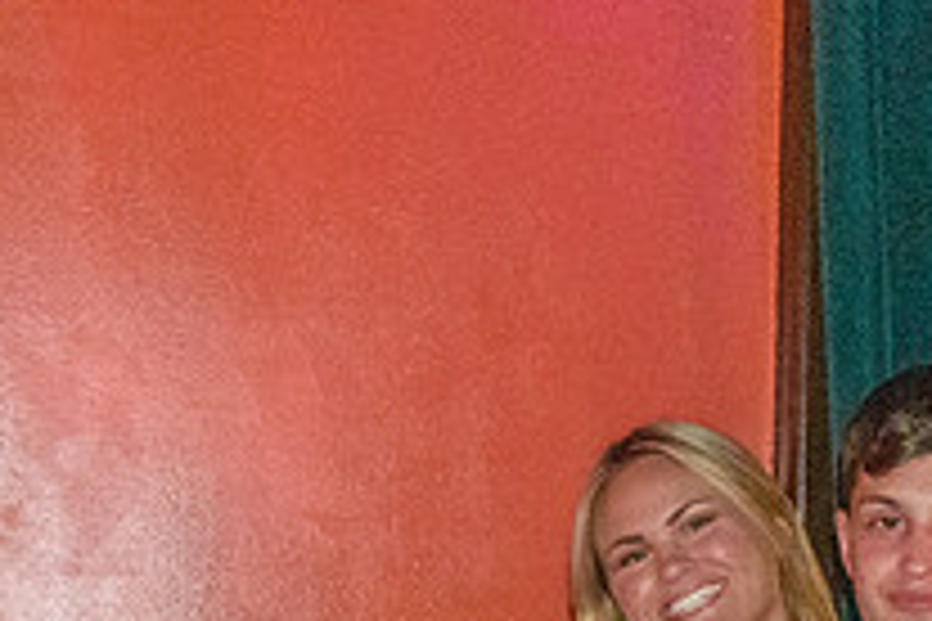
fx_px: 2304
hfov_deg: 22.7
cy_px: 839
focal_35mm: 89
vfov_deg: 14.6
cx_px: 236
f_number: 3.5
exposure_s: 1/60
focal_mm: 18
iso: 6400
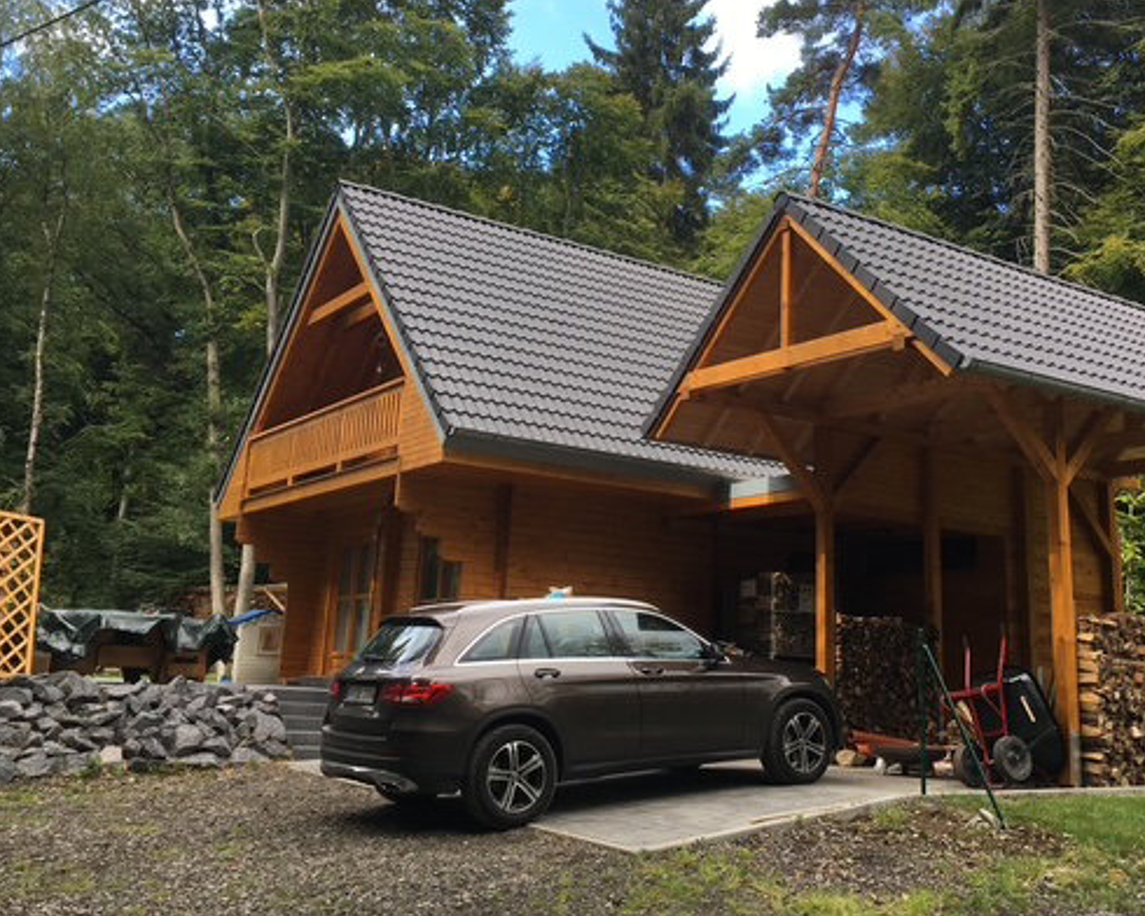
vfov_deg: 40.0
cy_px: 386
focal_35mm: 37
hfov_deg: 49.0
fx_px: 1254
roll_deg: -2.7
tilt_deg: +14.6
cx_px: 624
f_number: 2.2
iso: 25
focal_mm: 4.15
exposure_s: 1/237
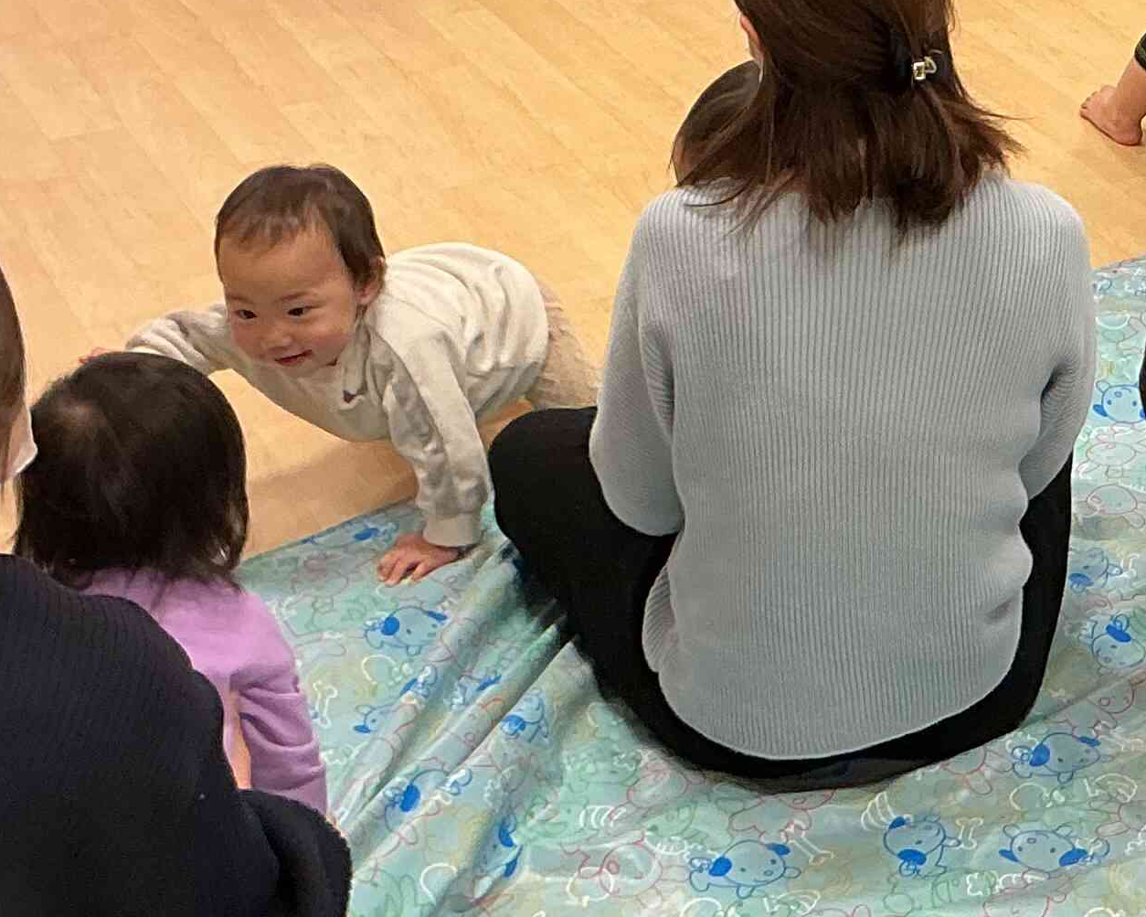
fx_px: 3086
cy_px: 98
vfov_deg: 16.7
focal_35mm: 91
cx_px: 1101
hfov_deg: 20.5
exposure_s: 1/60
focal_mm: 3
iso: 40
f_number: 1.8
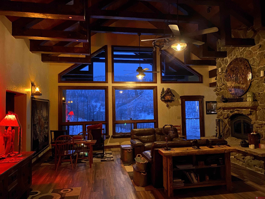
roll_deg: +0.6
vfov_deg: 53.1
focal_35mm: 26
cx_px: 132
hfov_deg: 67.3
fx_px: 199
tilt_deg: +2.2
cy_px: 100
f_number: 1.8
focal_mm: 4.25
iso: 1250
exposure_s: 1/15
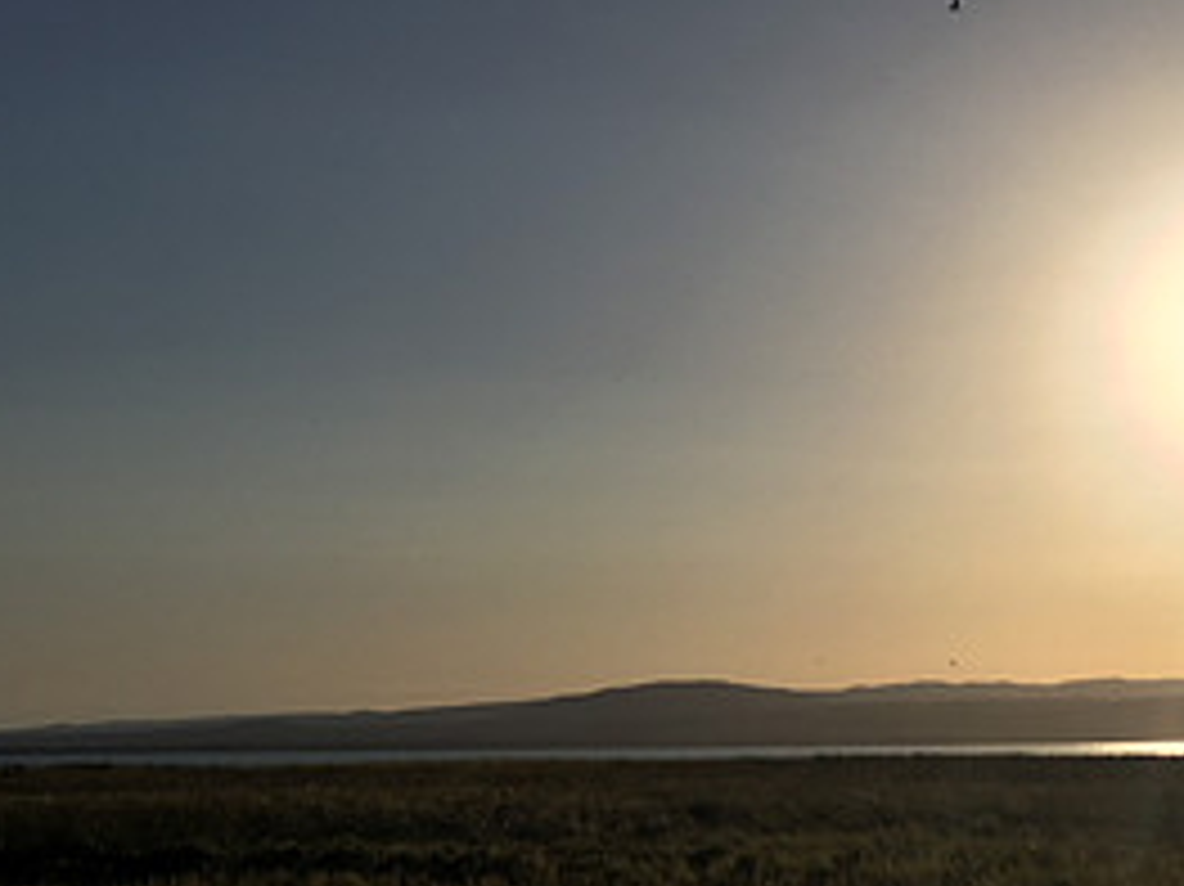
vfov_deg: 22.6
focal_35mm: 64
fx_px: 2188
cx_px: 666
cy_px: 713
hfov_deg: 30.2
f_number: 2.2
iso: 25
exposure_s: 1/9615
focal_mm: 4.15
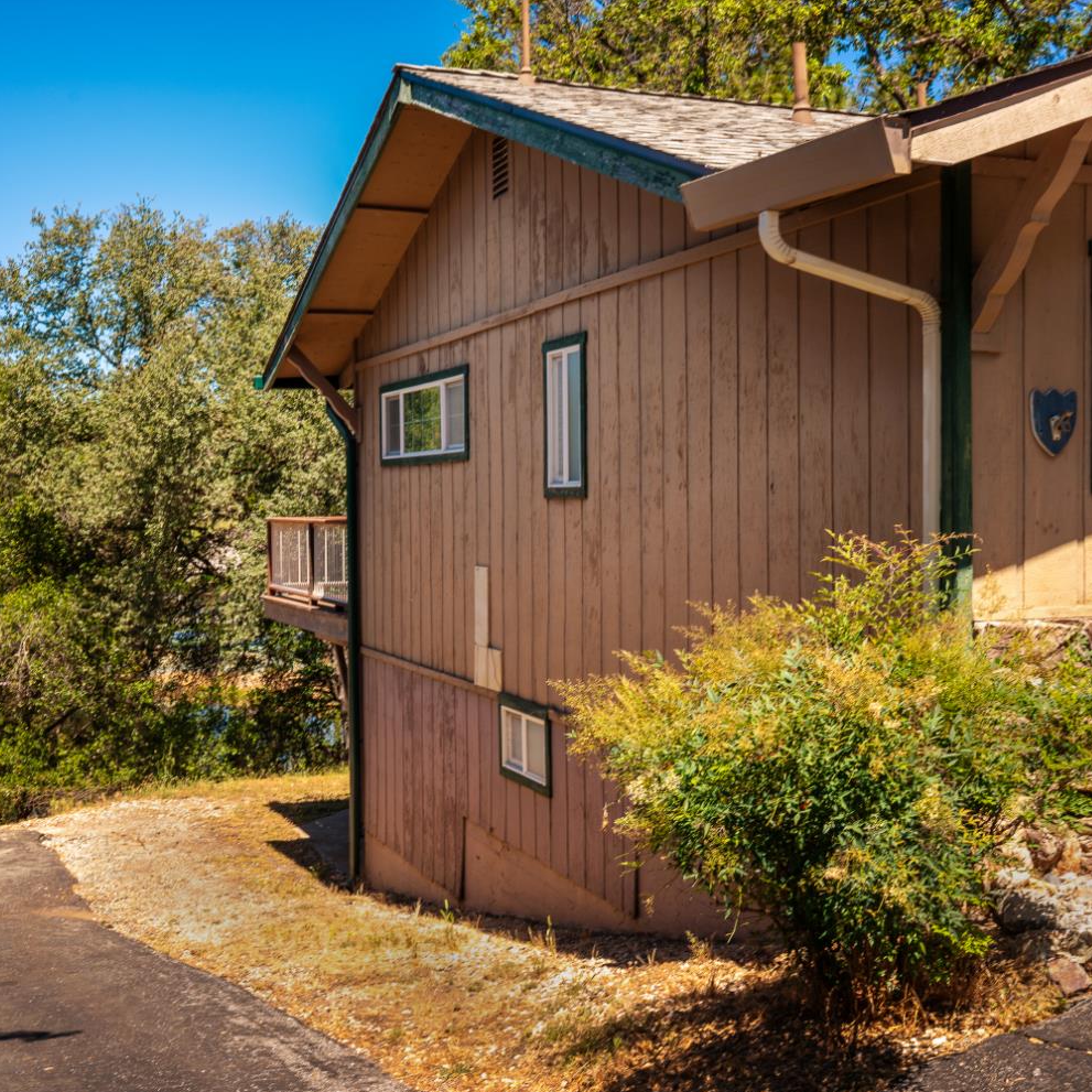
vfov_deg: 37.6
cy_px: 548
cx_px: 574
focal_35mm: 45
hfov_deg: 37.5
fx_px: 1606
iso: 50
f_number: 10
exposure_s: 1/80
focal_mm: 35
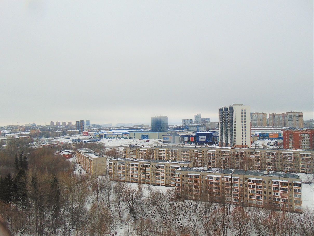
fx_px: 227
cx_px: 157
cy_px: 118
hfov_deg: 69.4
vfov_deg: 54.9
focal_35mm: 25
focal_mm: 4.5
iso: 80
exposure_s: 1/1000
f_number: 3
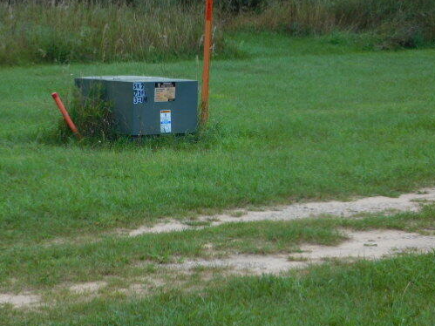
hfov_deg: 11.5
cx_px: 181
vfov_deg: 8.6
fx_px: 2161
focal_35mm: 172
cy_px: 136
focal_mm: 23.7
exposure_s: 1/320
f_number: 5
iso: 125
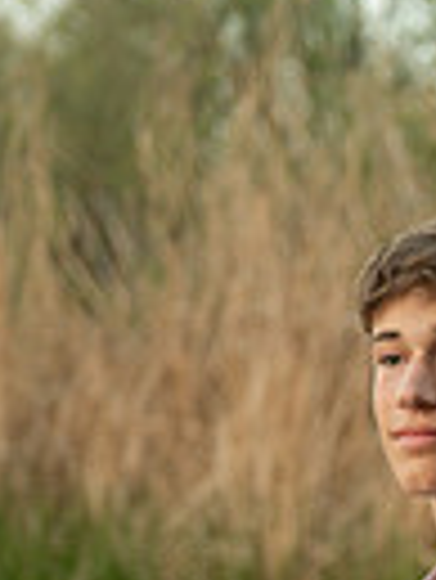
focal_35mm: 188
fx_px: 3152
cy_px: 477
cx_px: 515
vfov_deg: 10.5
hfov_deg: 7.8
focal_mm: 56
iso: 640
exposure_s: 1/320
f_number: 2.8
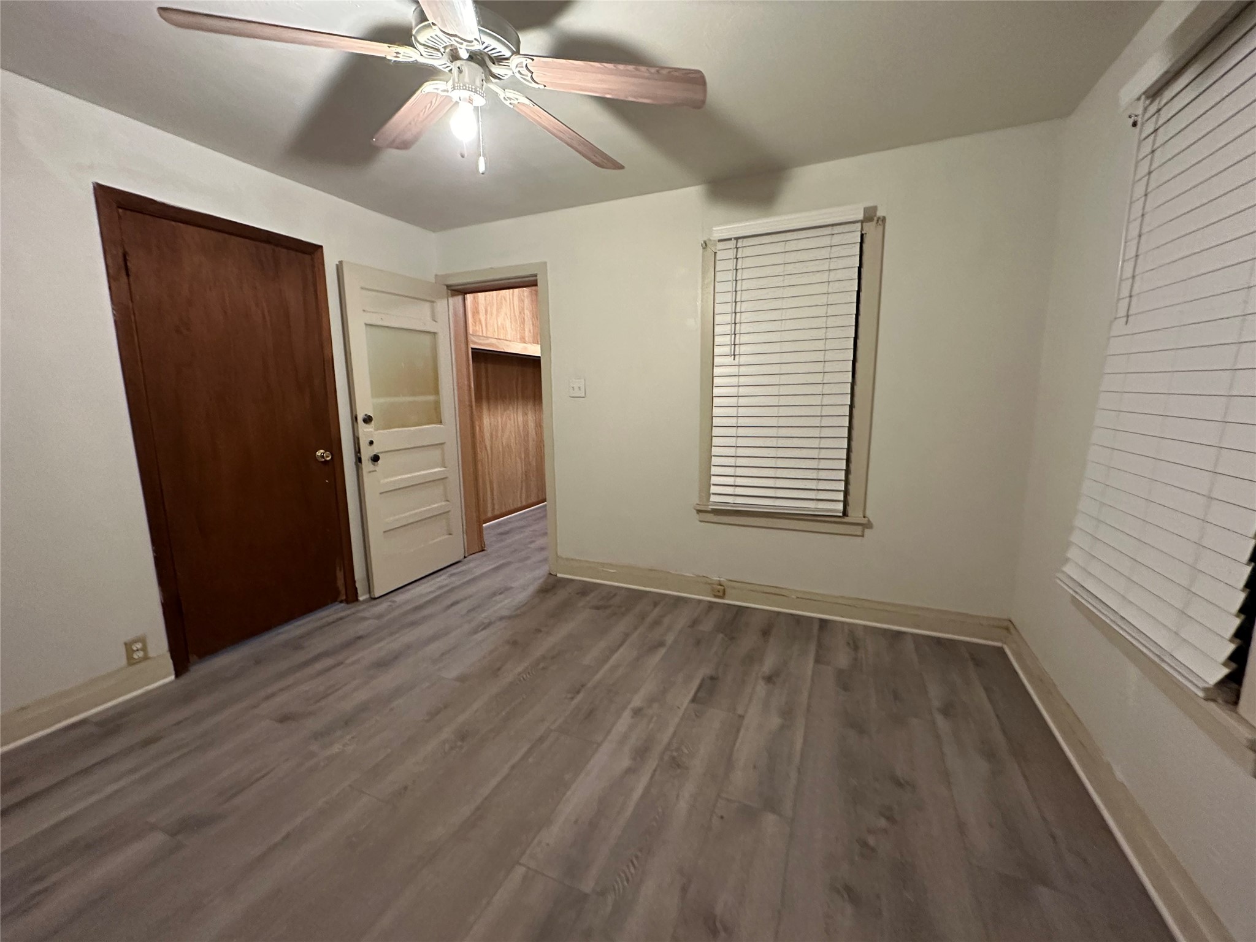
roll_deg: -0.1
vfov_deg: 85.7
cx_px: 628
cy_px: 471
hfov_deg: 102.1
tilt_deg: -8.4
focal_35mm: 14
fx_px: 508
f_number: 2.2
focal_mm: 2.22
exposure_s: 1/60
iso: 800
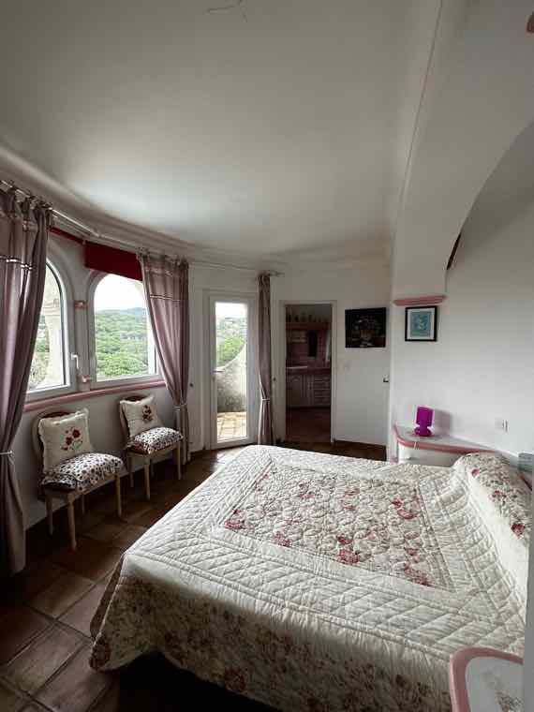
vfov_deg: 102.1
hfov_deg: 85.7
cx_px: 267
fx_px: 288
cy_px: 356
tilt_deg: -3.1
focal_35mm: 14
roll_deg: +0.5
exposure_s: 1/99
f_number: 2.2
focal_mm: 2.22
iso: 80
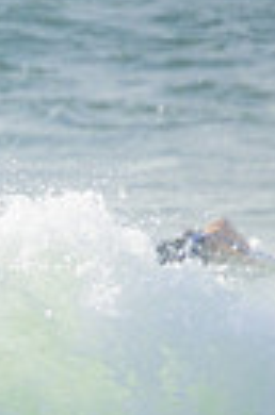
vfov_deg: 0.6
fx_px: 41250
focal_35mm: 3581
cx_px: -537
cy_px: 442
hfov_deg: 0.4
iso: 900
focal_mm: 800
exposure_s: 1/2000
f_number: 11
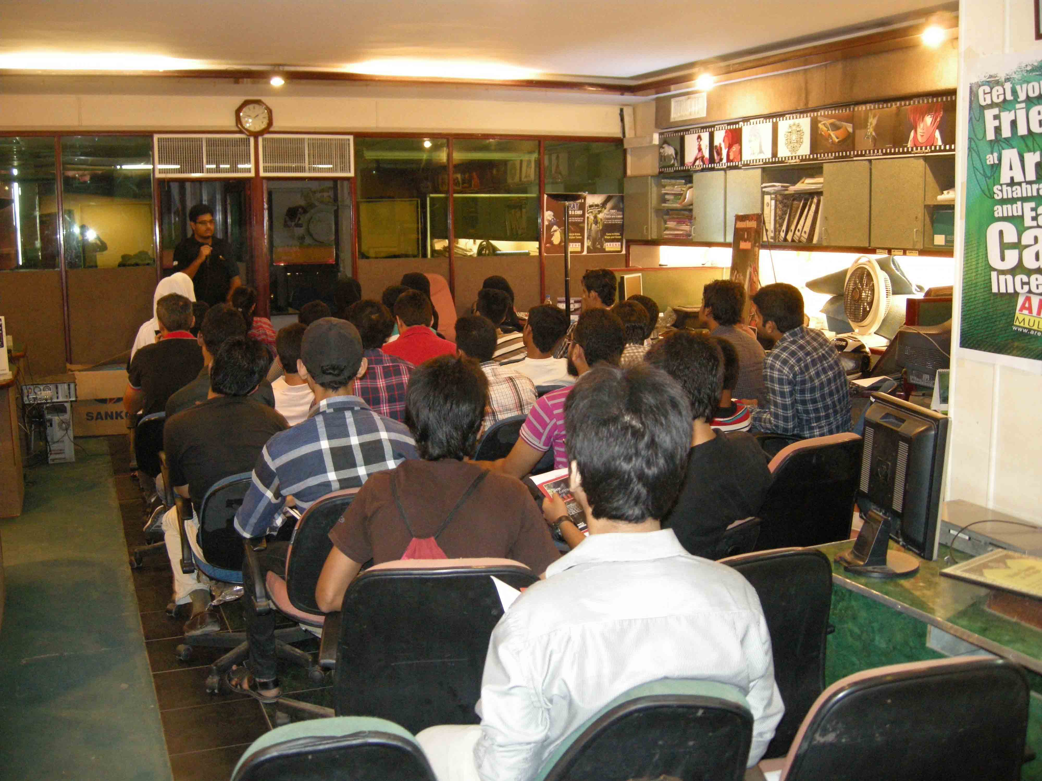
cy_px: 390
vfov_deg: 40.7
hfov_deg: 52.6
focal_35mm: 35
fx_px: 1054
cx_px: 521
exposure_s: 1/8
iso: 400
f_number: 2.7
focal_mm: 7.5
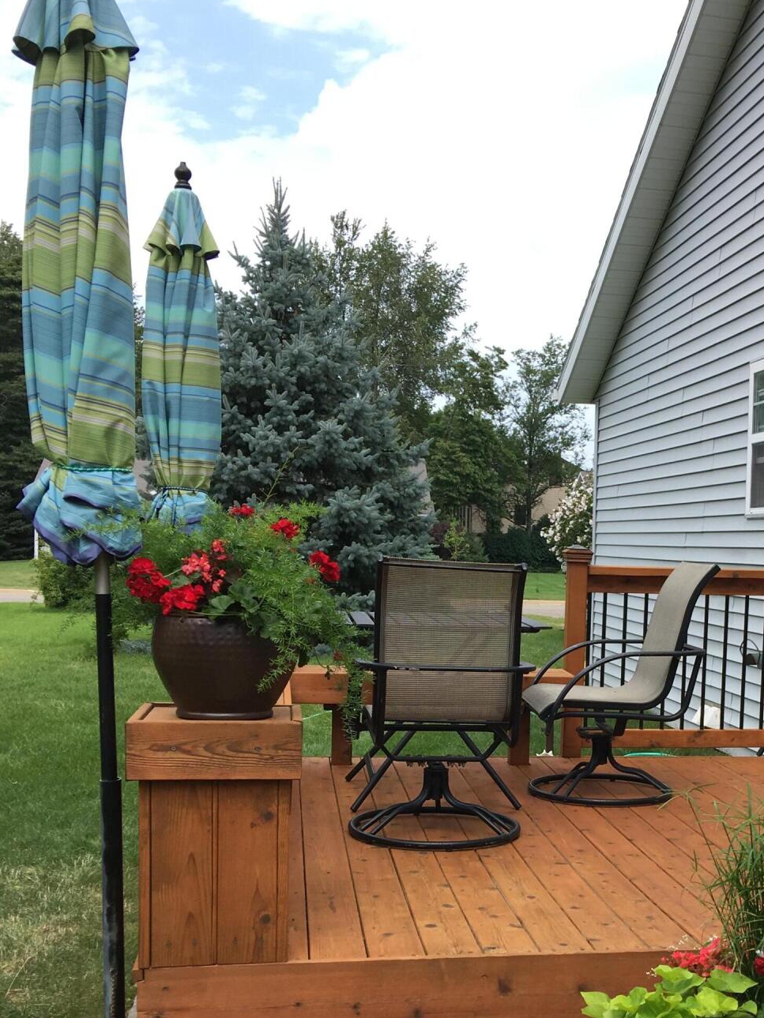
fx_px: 1324
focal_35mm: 45
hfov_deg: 31.7
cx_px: 566
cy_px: 655
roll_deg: -0.7
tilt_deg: -2.9
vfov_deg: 41.7
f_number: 2.2
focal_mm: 4.15
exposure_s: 1/680
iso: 25
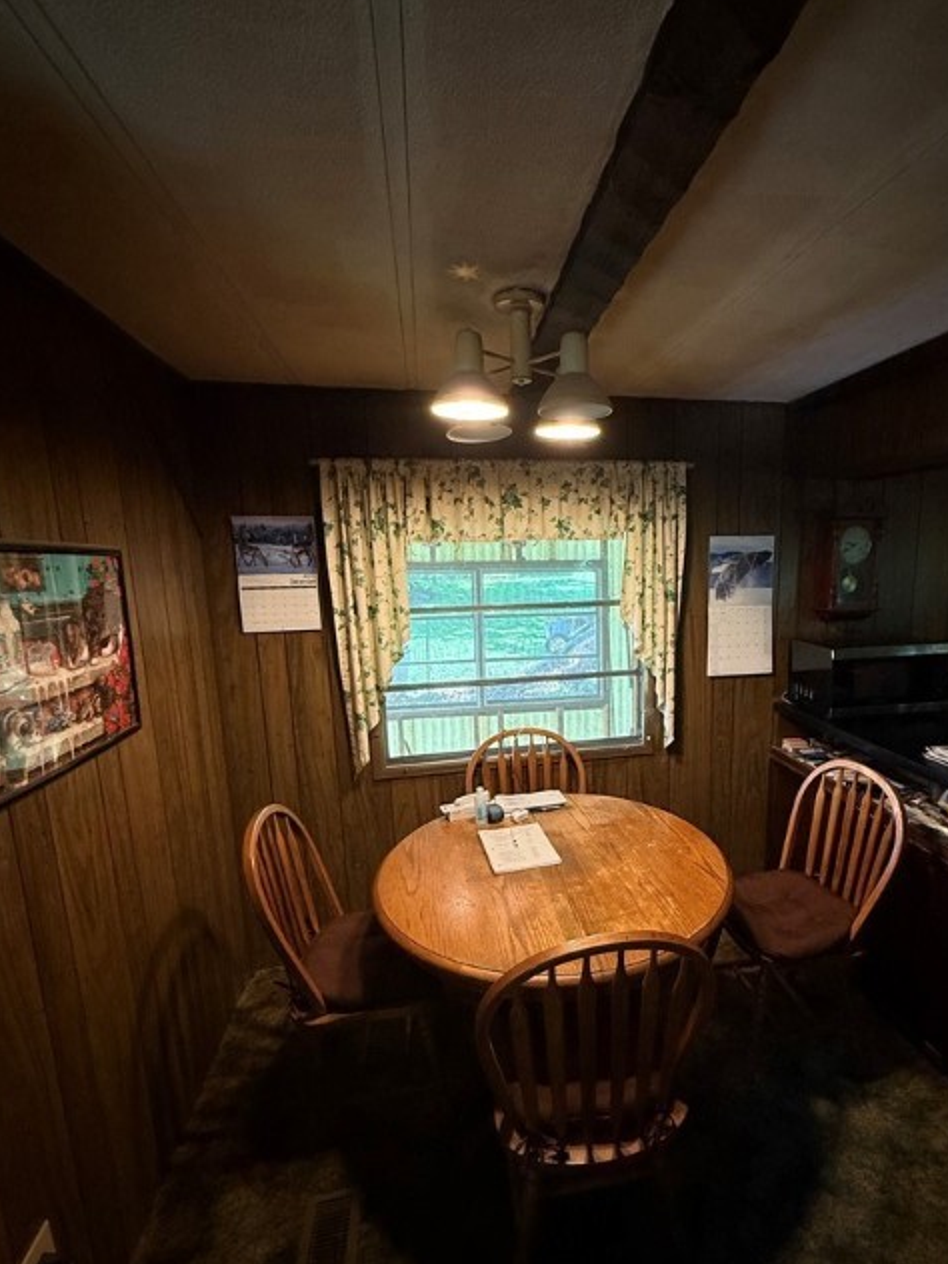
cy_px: 672
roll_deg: -0.4
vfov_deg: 90.9
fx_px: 621
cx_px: 558
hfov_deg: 74.1
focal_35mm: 17
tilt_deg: -10.1
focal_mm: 2.22
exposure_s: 1/60
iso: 320
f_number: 2.2
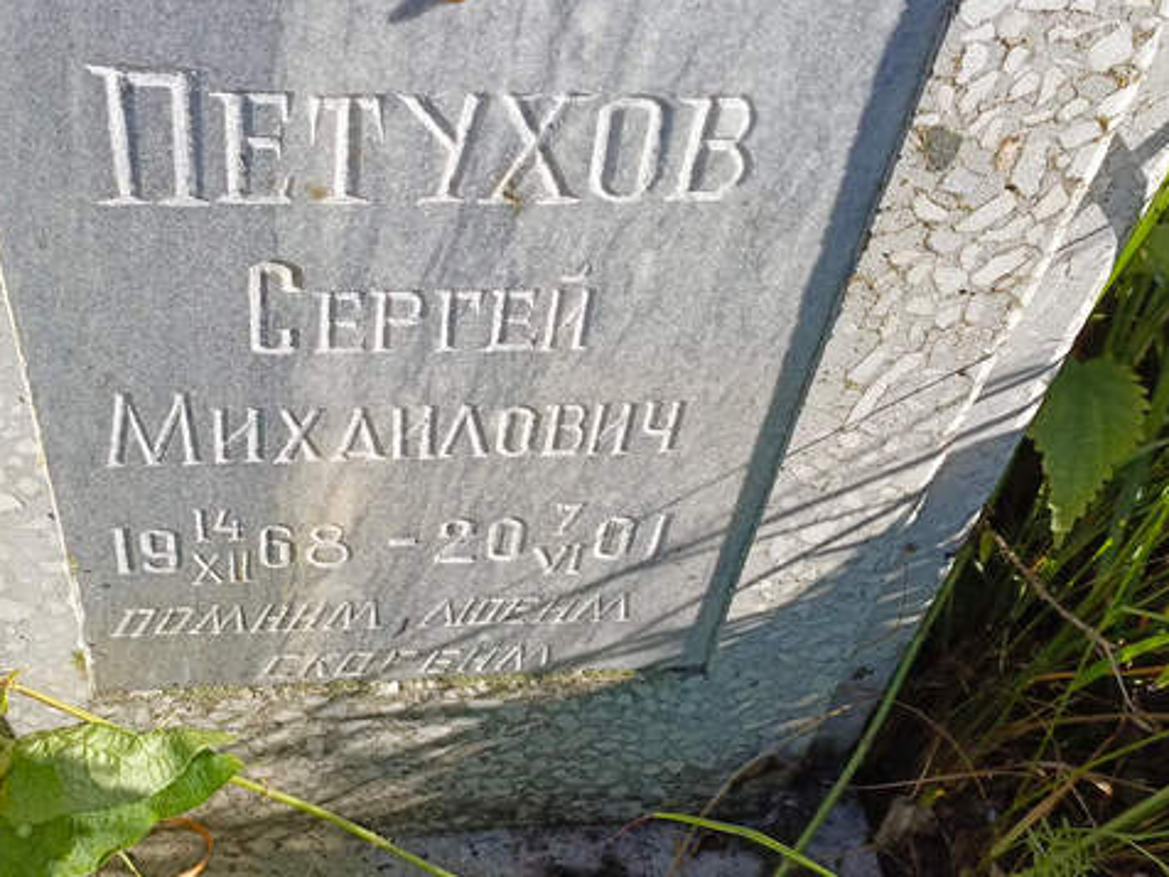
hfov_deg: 44.5
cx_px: 464
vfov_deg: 34.3
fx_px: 1418
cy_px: 494
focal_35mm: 42
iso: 112
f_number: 1.69
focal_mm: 4.76
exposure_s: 1/703
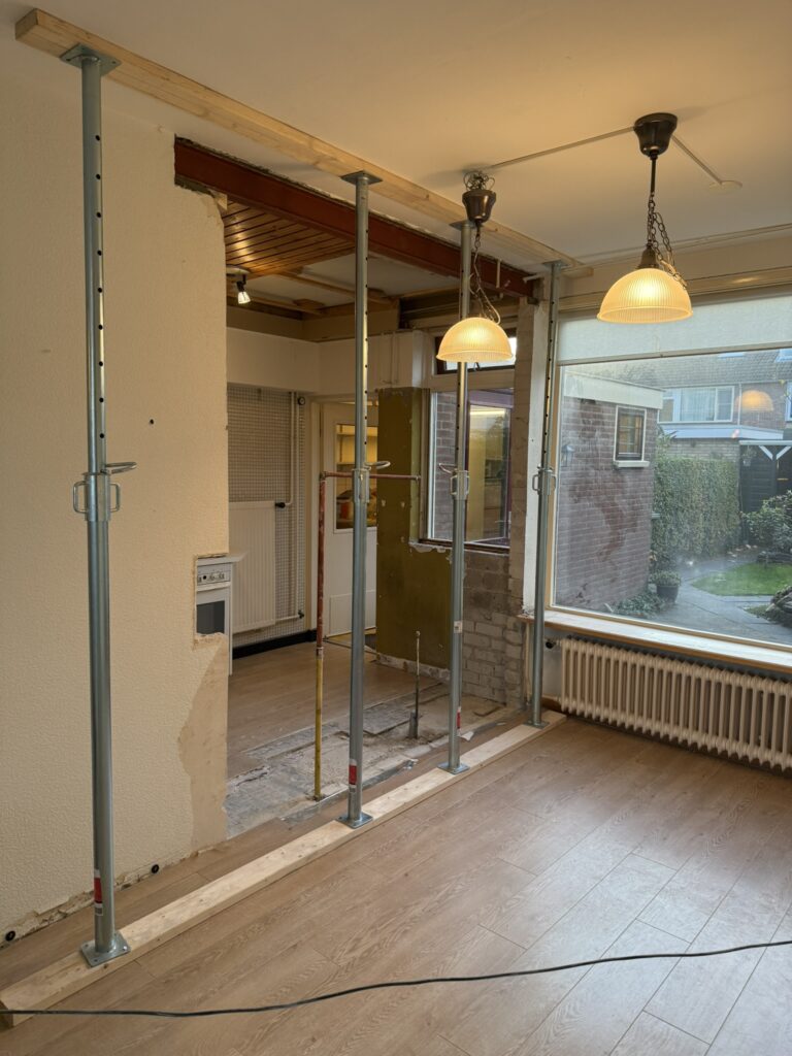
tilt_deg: -6.5
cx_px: 396
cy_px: 528
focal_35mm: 24
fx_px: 732
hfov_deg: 56.8
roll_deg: -0.7
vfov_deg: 71.6
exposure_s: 1/100
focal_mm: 6.76
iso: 160
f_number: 1.78
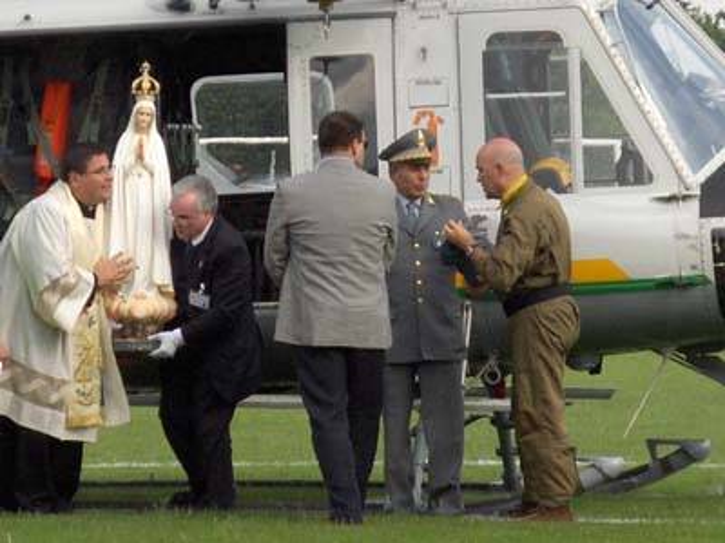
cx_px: 362
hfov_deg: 14.0
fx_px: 2953
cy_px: 272
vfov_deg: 10.5
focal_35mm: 141
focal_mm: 29
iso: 200
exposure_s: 1/351
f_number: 4.7
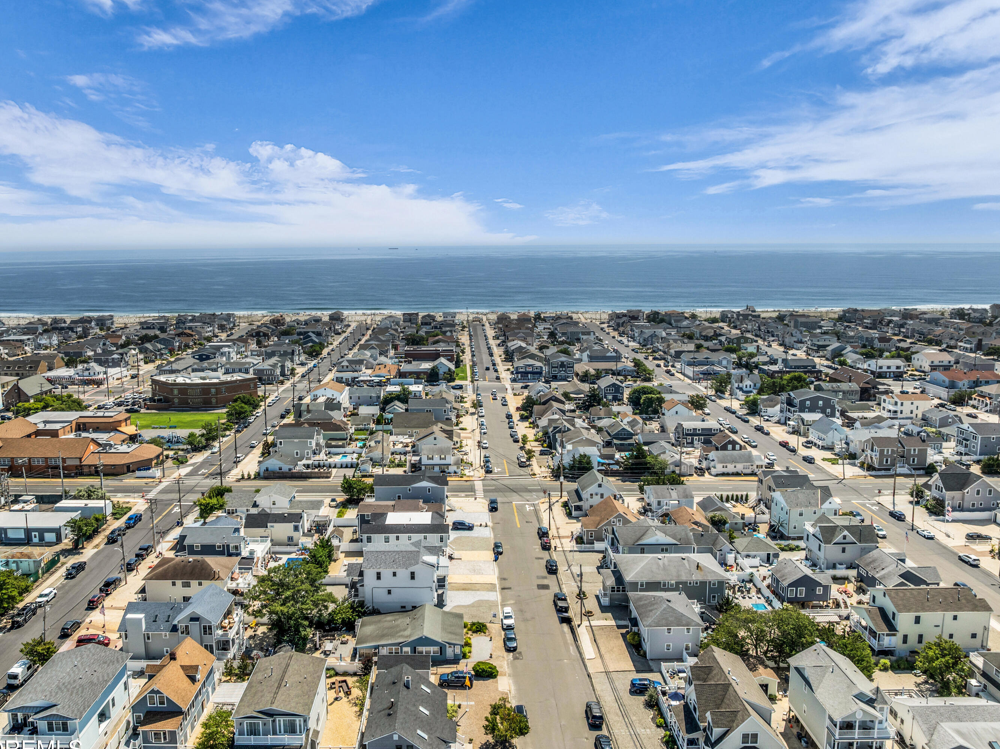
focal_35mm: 27
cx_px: 451
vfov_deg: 51.3
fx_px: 780
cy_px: 366
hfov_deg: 65.2
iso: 100
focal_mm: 12.29
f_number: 2.8
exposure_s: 1/2500
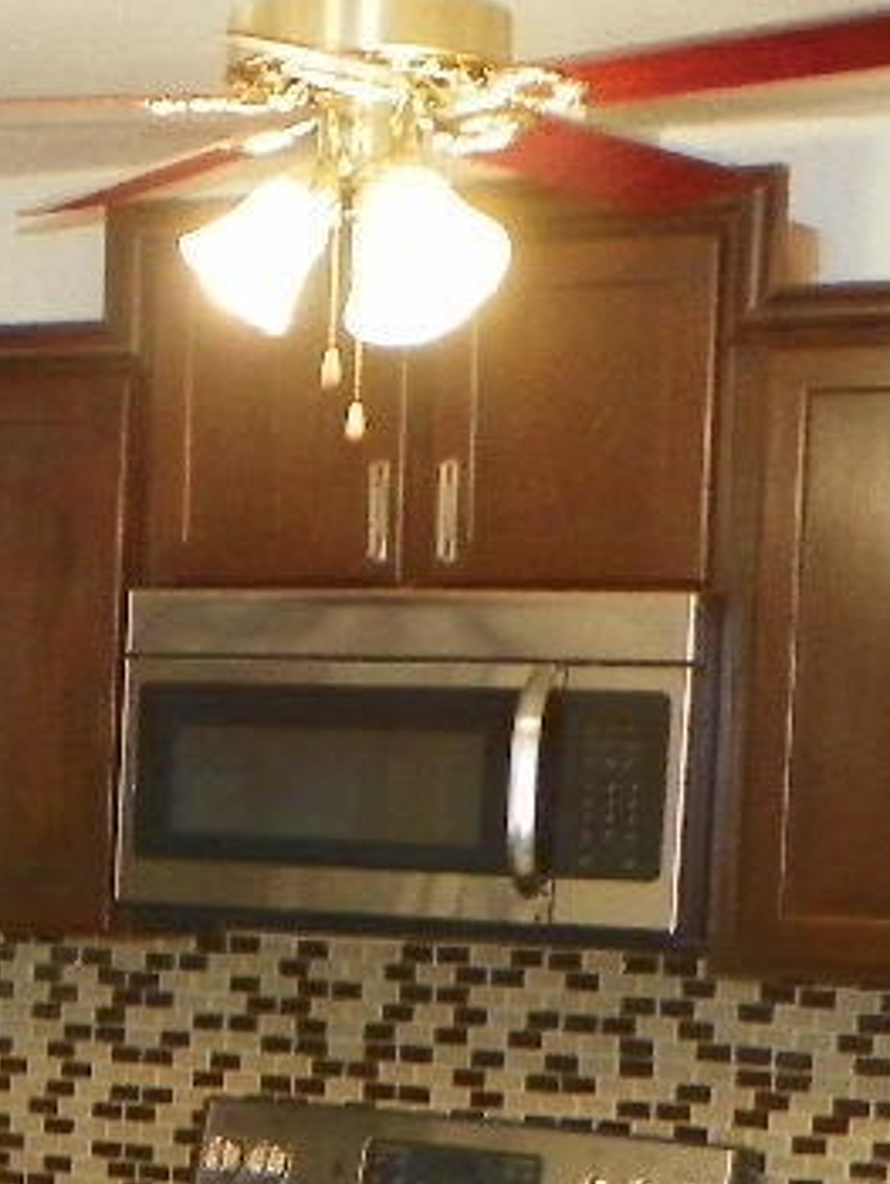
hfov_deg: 13.6
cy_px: 1326
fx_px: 3629
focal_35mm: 106
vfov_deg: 17.8
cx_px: -179
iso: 200
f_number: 2.8
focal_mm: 5.2
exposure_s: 1/30
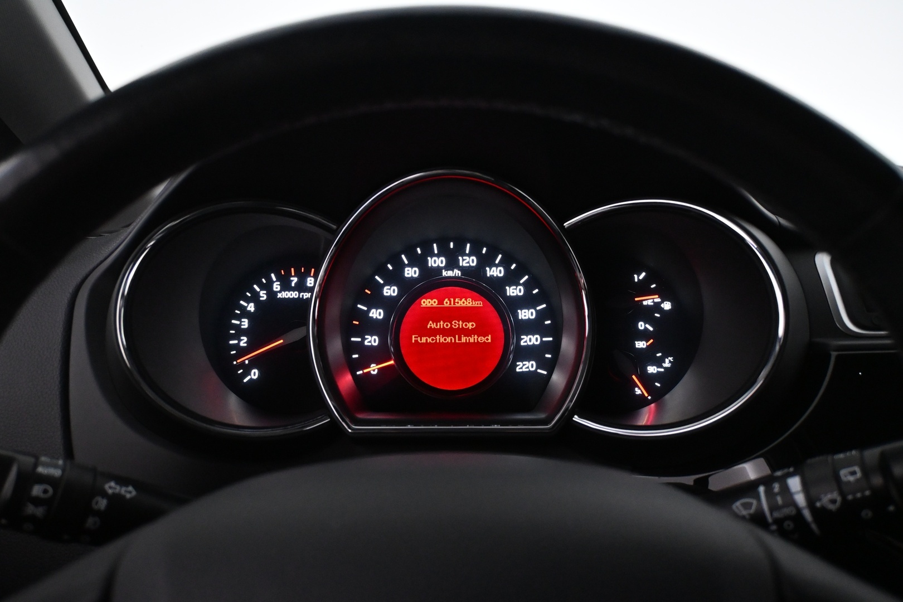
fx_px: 790
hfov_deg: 59.5
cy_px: 301
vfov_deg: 41.7
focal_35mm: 32
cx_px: 452
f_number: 4
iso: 3200
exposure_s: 1/80
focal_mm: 21
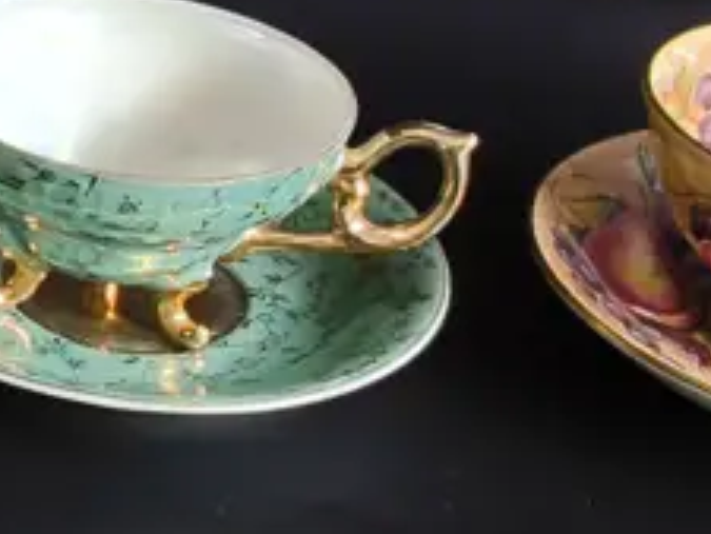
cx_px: -288
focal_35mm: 123
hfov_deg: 15.1
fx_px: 2528
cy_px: 3
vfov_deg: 11.9
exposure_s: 1/100
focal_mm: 2.87
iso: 40
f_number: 2
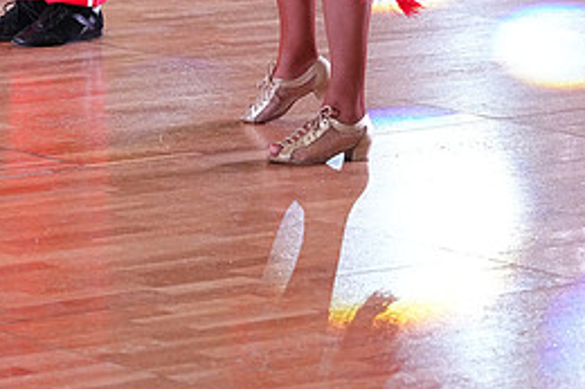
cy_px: -241
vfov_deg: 5.1
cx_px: 186
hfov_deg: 7.7
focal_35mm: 268
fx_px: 4352
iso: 5000
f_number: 5.6
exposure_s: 1/320
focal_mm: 120
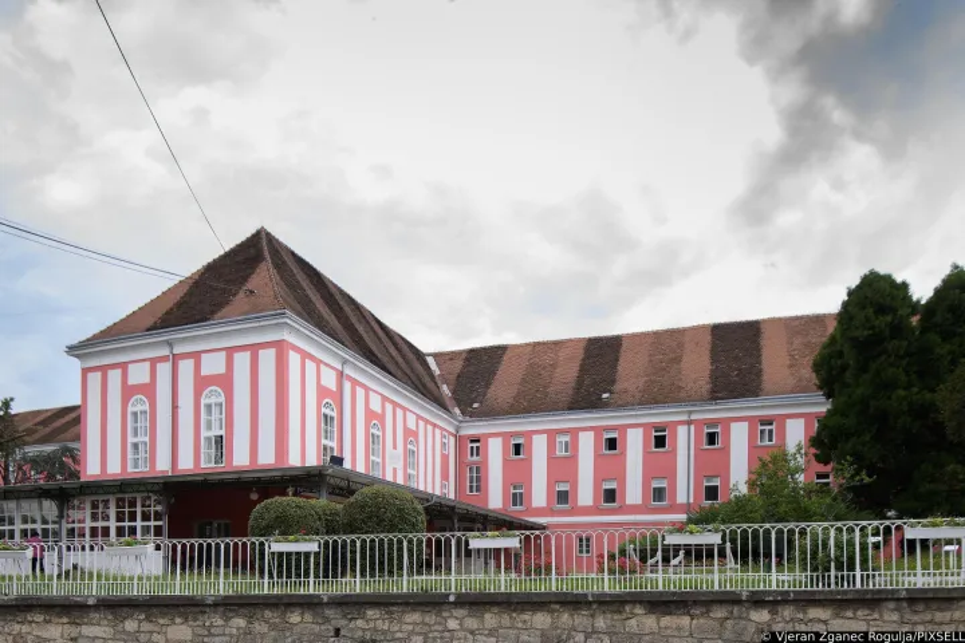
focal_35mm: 16
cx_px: 482
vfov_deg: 73.7
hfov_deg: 96.7
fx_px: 429
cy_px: 322
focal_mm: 16
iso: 31
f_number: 5
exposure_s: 1/80
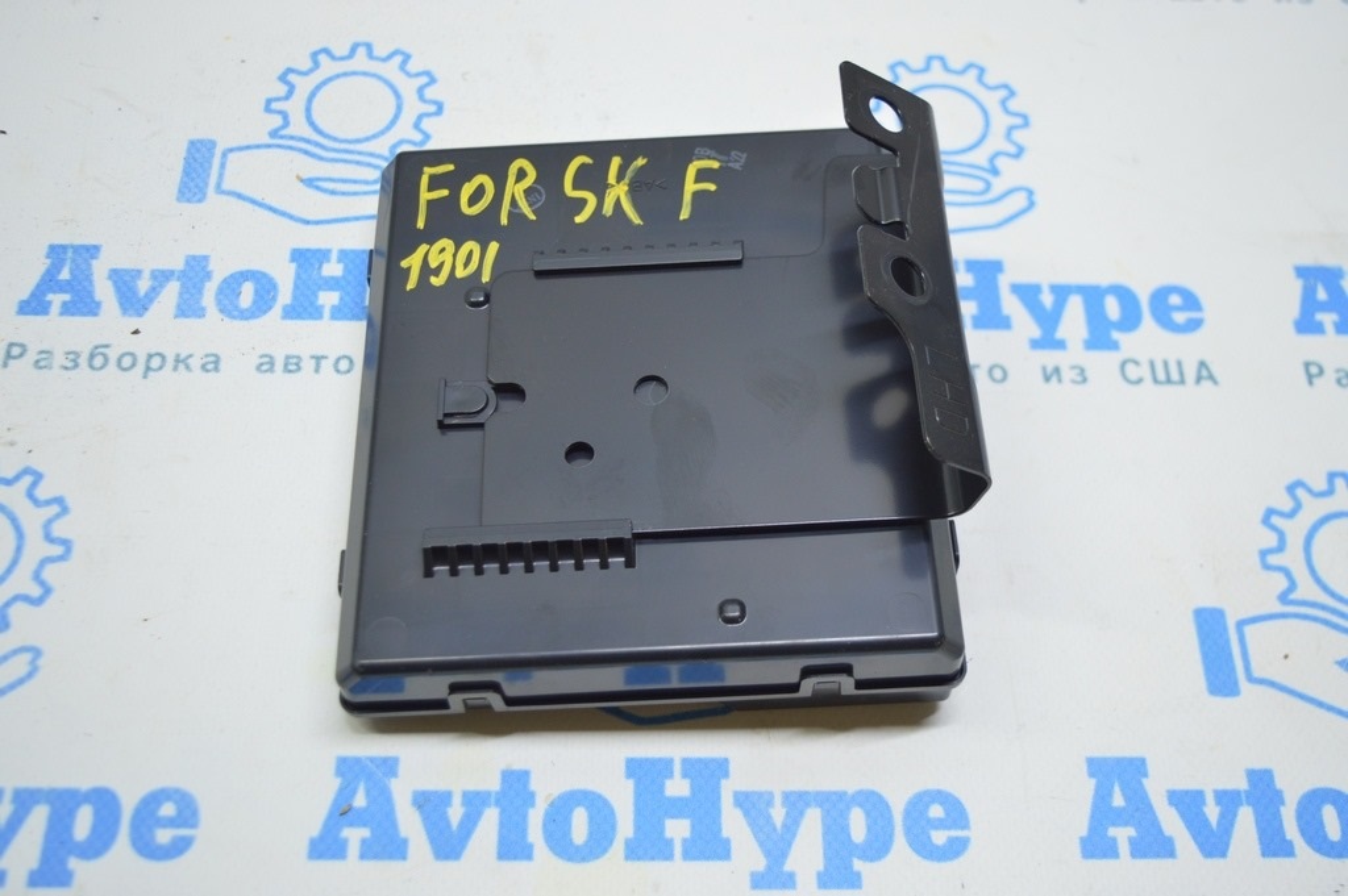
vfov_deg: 31.8
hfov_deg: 46.4
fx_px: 1571
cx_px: 674
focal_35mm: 42
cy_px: 448
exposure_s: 1/40
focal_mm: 28
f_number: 4.2
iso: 400
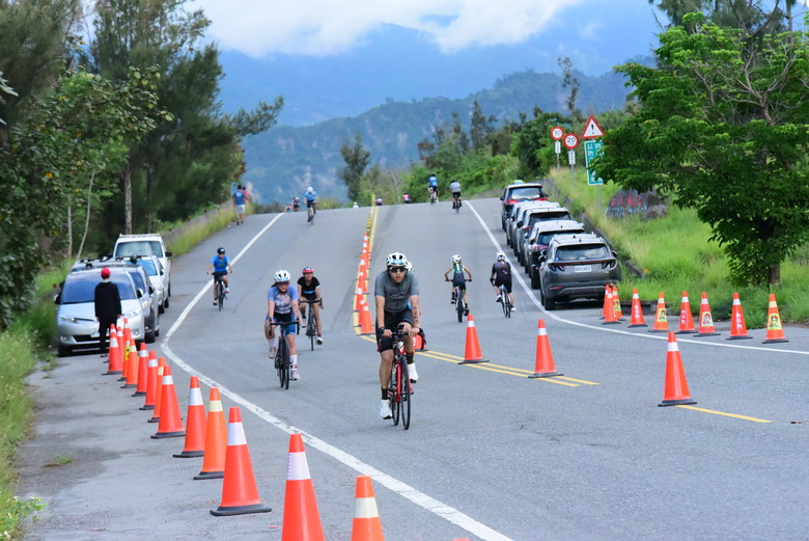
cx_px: 404
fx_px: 3485
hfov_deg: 13.2
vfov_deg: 8.9
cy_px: 270
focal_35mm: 155
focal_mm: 155
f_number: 10
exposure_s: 1/4000
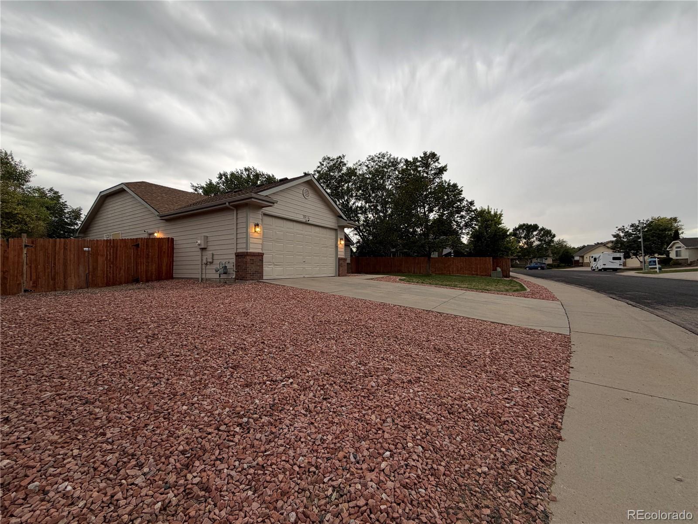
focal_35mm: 14
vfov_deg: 85.7
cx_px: 349
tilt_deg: -1.7
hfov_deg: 102.1
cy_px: 262
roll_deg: +1.6
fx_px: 282
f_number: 2.2
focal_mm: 2.22
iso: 64
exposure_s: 1/121
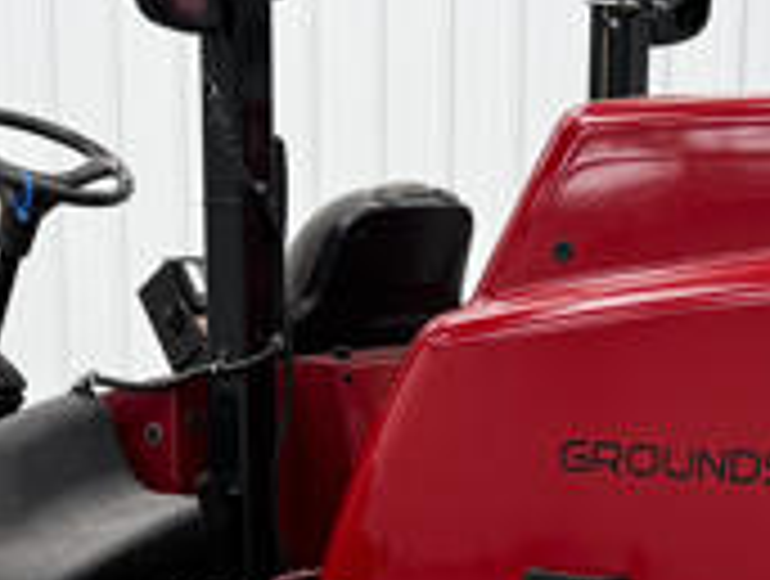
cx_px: 351
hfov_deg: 17.5
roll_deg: -0.2
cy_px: 836
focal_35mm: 112
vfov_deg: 12.7
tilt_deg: -17.5
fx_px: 2497
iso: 100
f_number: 1.78
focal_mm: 6.76
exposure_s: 1/120
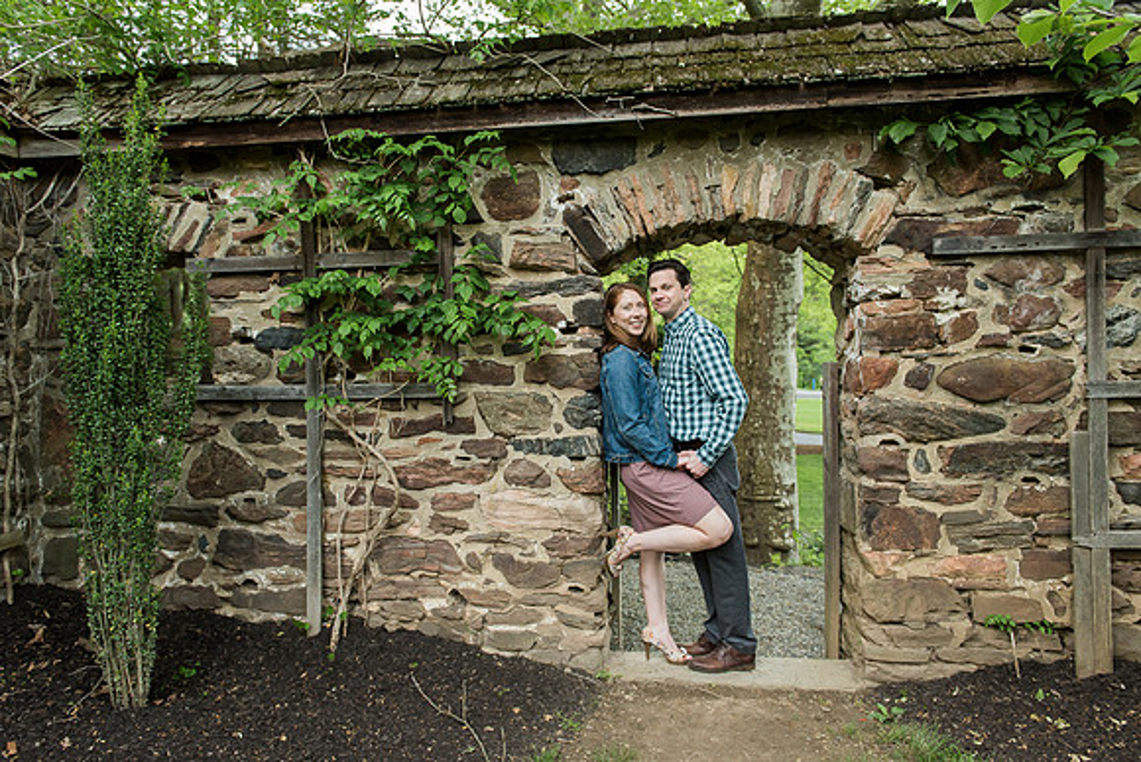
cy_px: 381
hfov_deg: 71.5
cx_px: 557
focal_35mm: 25
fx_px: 792
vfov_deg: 51.3
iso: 1000
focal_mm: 24
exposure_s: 1/125
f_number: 3.5
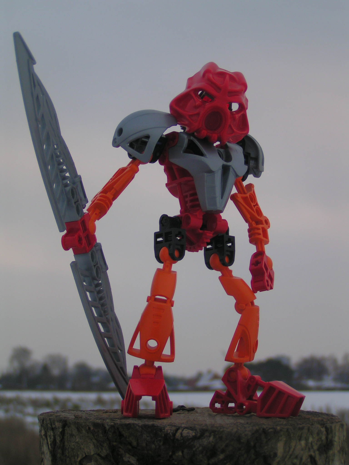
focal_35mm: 63
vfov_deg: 30.7
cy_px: 232
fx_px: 847
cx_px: 174
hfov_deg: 23.3
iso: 50
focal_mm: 9.7
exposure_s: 1/160
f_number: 3.2
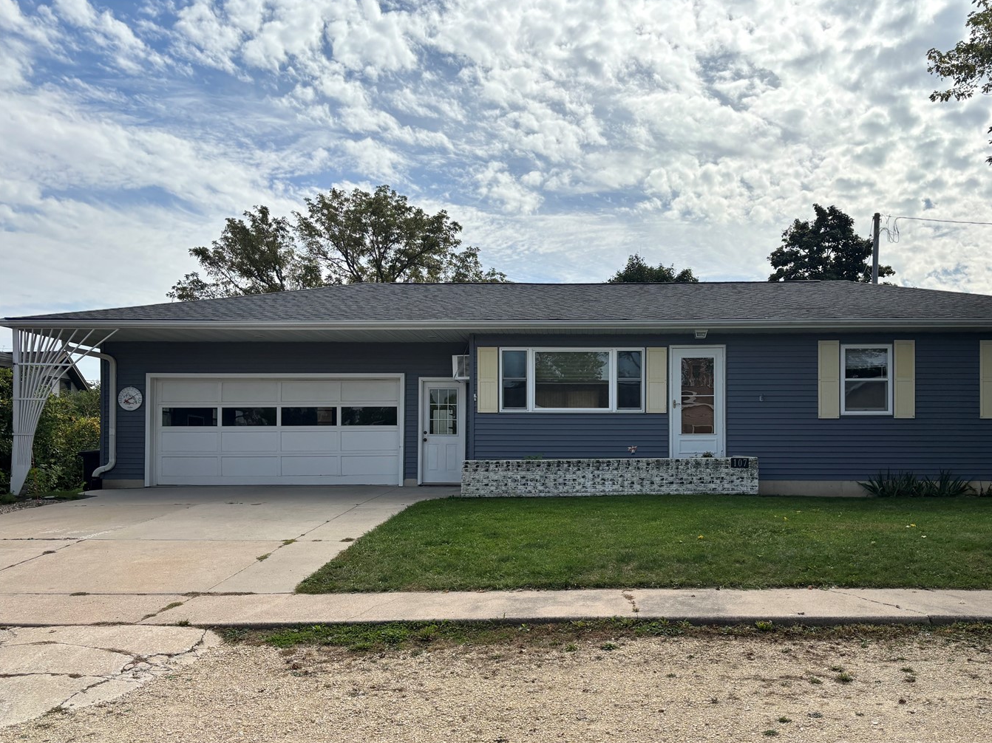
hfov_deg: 57.9
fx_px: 888
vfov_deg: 45.2
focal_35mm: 31
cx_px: 590
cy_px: 438
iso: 50
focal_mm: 5.96
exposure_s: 1/5348
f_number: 1.6
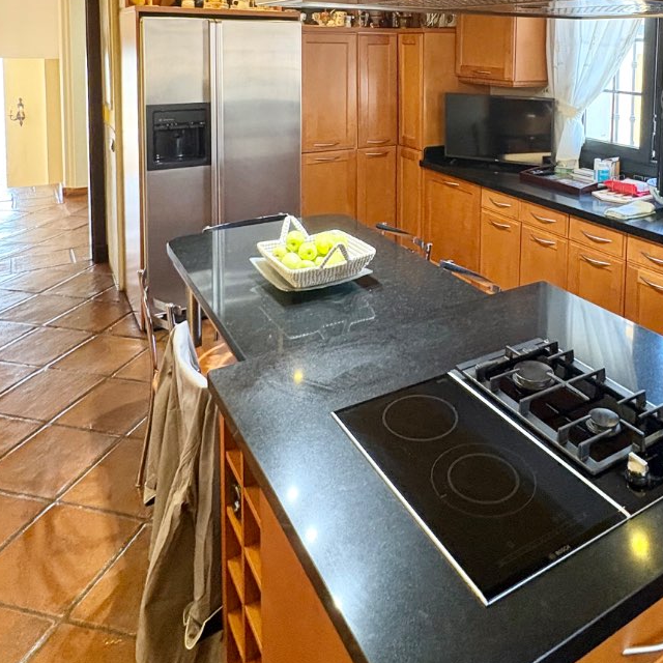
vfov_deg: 50.3
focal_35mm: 29
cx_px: 420
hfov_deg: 54.9
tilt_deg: -3.5
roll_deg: -1.2
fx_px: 628
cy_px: 85
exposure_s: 1/50
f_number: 2.2
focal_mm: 2.22
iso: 500
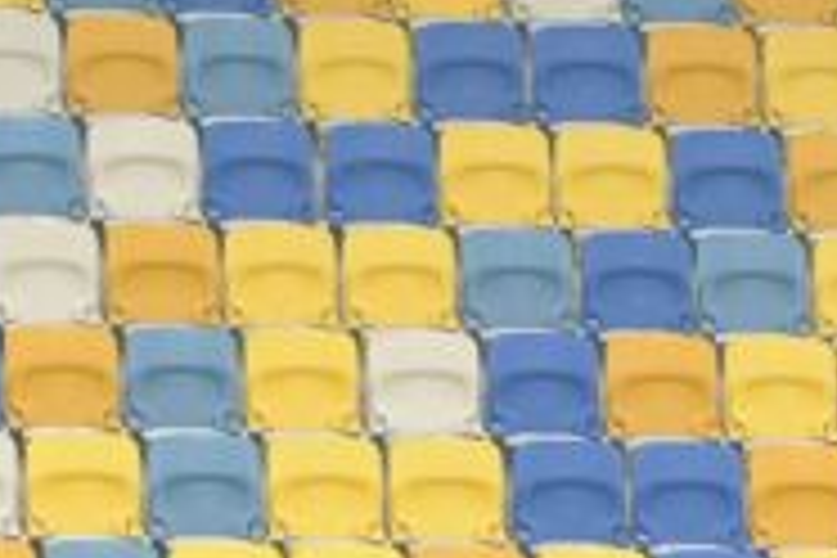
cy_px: 387
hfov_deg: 2.5
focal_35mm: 840
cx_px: 500
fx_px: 19528
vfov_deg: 1.6
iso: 2000
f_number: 3.5
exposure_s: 1/800
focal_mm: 130
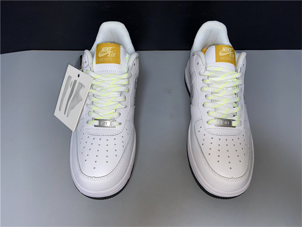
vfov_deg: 53.1
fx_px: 227
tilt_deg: -52.8
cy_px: 114
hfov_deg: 67.3
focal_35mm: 26
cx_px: 151
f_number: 1.8
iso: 32
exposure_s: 1/17
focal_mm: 4.25
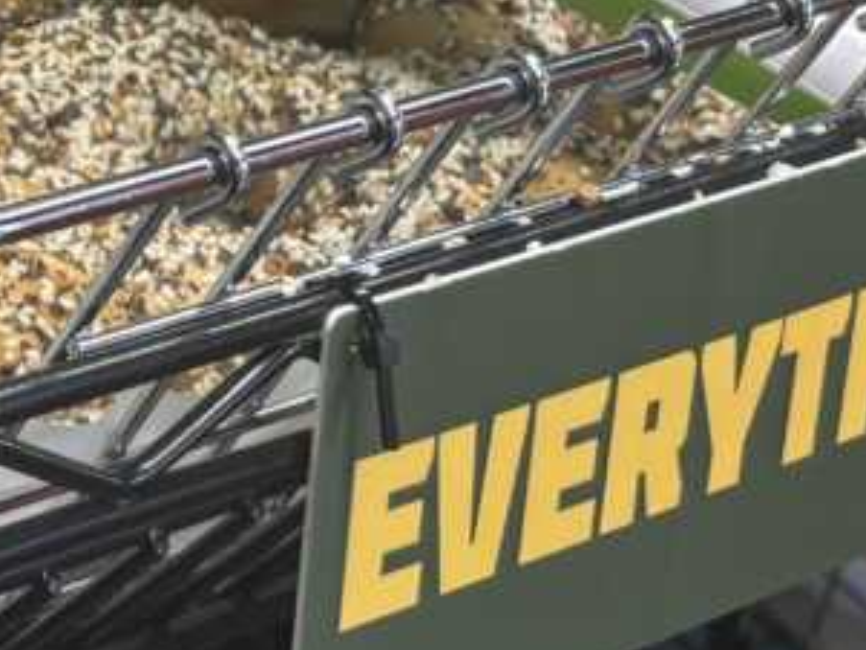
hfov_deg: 13.6
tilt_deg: -20.0
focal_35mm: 138
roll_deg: -2.3
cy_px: -118
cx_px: -348
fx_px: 3454
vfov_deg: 10.6
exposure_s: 1/60
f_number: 1.6
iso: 80
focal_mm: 5.96
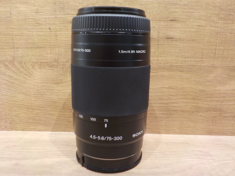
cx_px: 118
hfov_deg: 60.0
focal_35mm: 30
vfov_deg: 46.8
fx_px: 204
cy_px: 88
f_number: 3.3
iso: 140
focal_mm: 4.1
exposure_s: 1/30
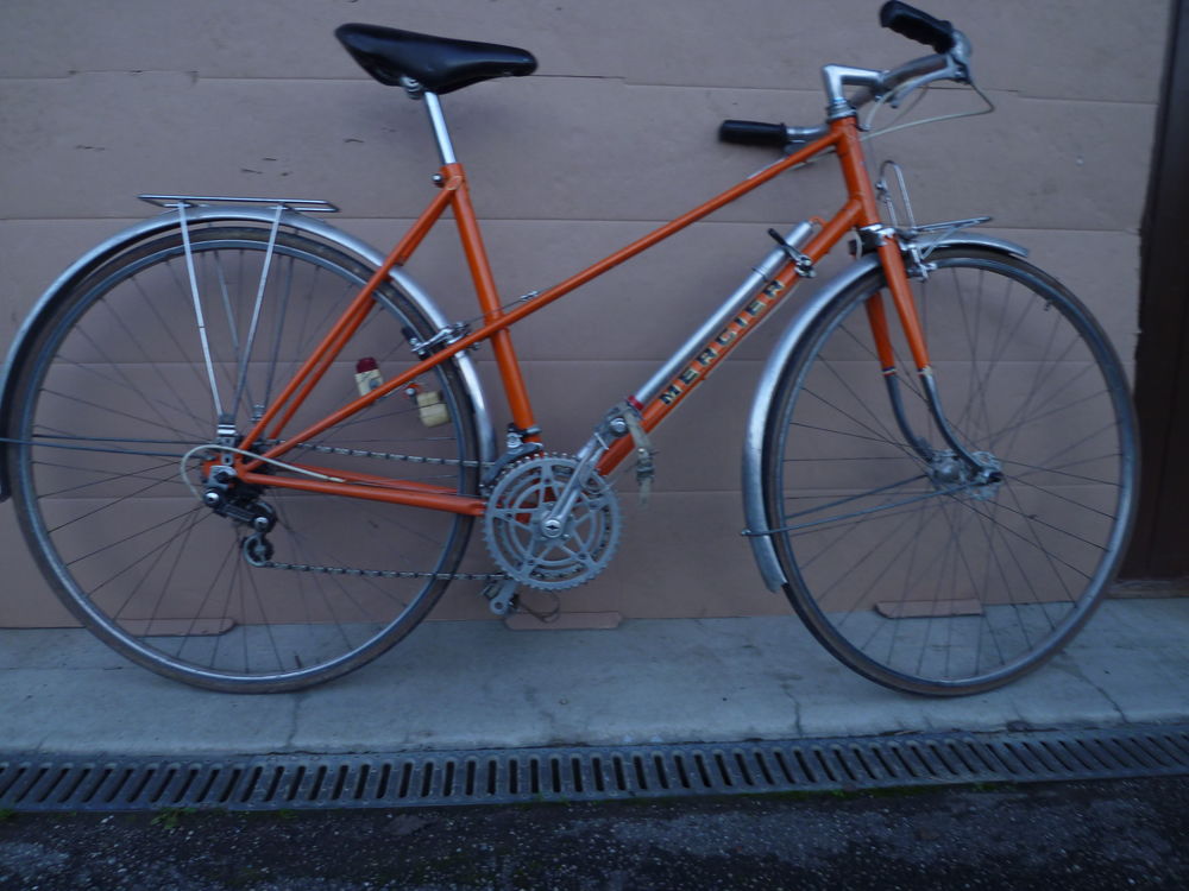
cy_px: 446
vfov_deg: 54.9
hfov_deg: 69.4
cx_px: 594
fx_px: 859
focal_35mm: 25
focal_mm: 4.5
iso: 80
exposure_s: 1/60
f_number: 2.8
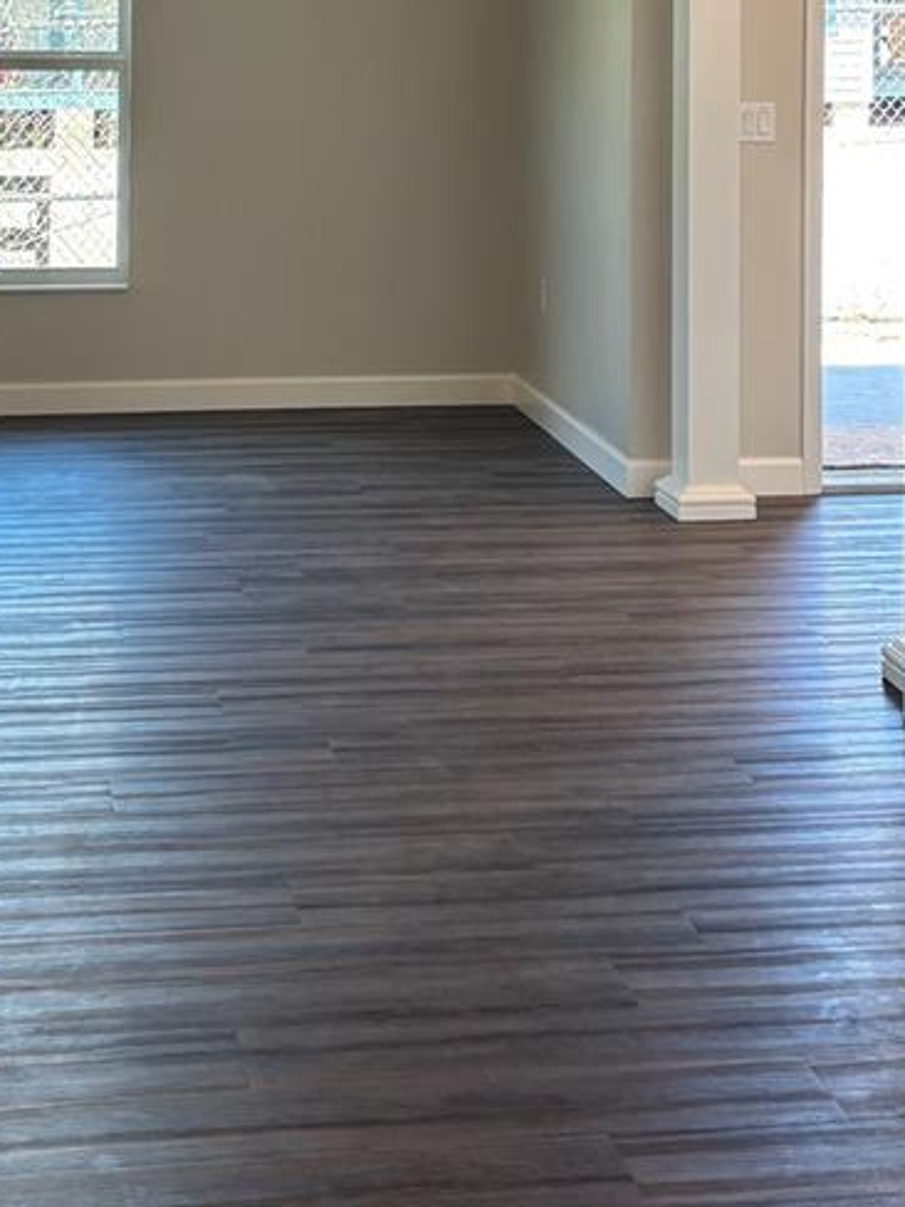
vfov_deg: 28.4
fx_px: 2231
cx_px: 326
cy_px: 0
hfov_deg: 22.9
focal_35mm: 64
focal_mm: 5.96
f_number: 1.6
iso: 80
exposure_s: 1/120
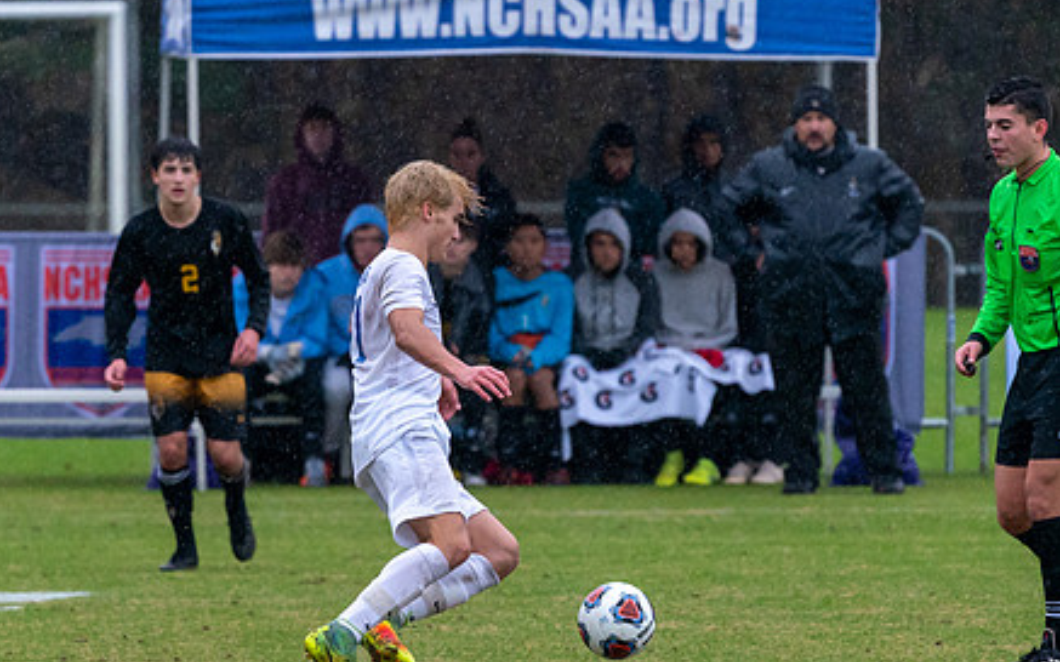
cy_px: 575
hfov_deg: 3.3
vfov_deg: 2.1
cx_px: 490
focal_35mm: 636
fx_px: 18371
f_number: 5.6
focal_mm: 315
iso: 3200
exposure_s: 1/1000
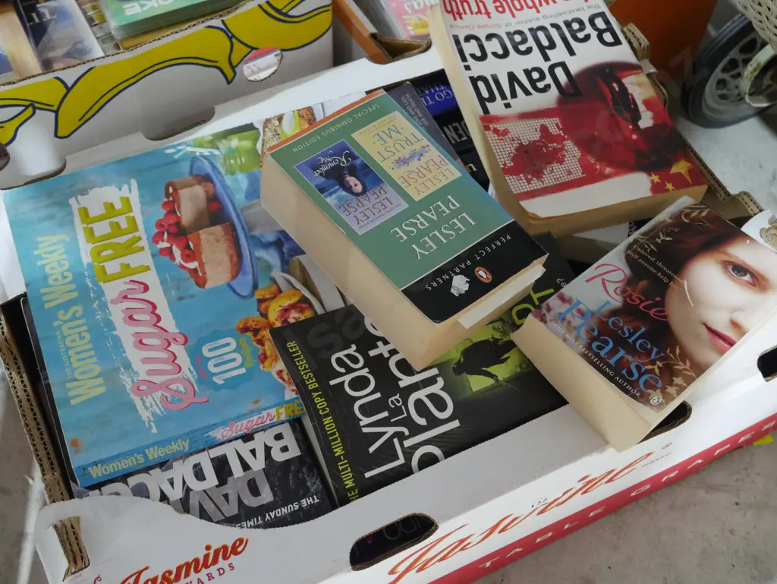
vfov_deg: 30.3
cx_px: 388
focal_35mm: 48
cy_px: 292
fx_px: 1078
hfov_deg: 39.6
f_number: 5.2
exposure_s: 1/40
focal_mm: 24
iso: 3200
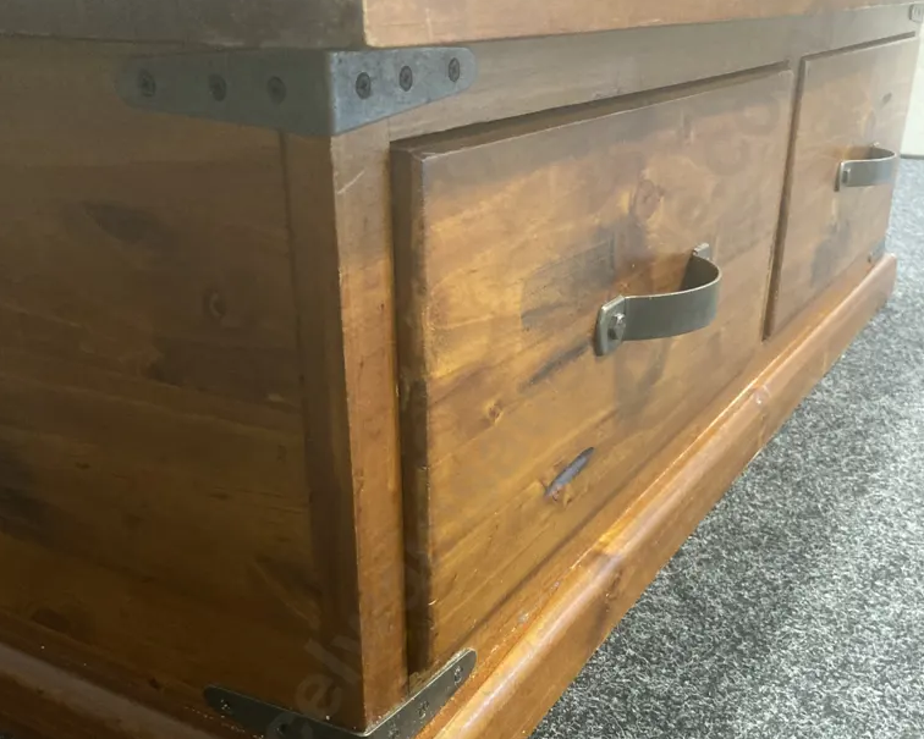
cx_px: 464
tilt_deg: -24.0
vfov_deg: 39.6
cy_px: 501
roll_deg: +1.9
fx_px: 1012
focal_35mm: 37
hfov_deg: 49.1
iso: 400
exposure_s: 1/25
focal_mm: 3.99
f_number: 1.8
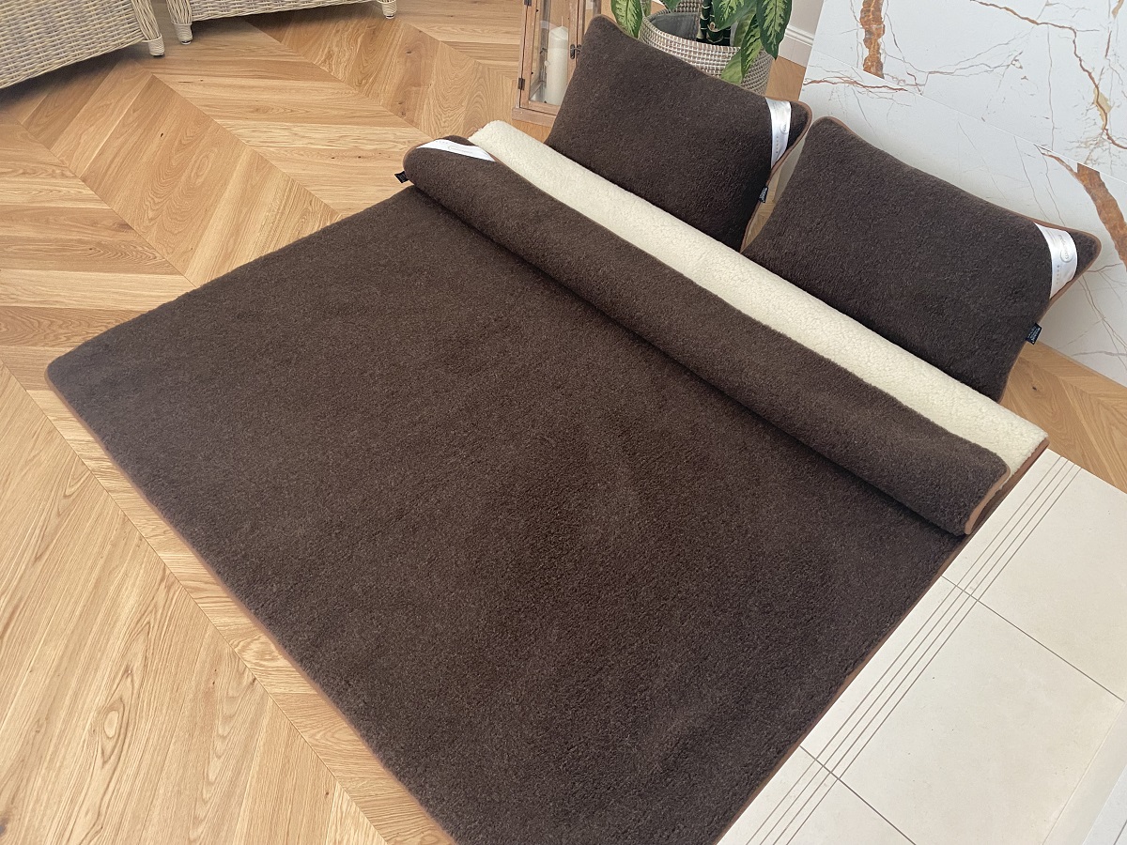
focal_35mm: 26
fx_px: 846
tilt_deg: -47.1
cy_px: 422
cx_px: 564
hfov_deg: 67.3
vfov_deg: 53.1
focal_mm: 4.25
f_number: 1.8
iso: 160
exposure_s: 1/60
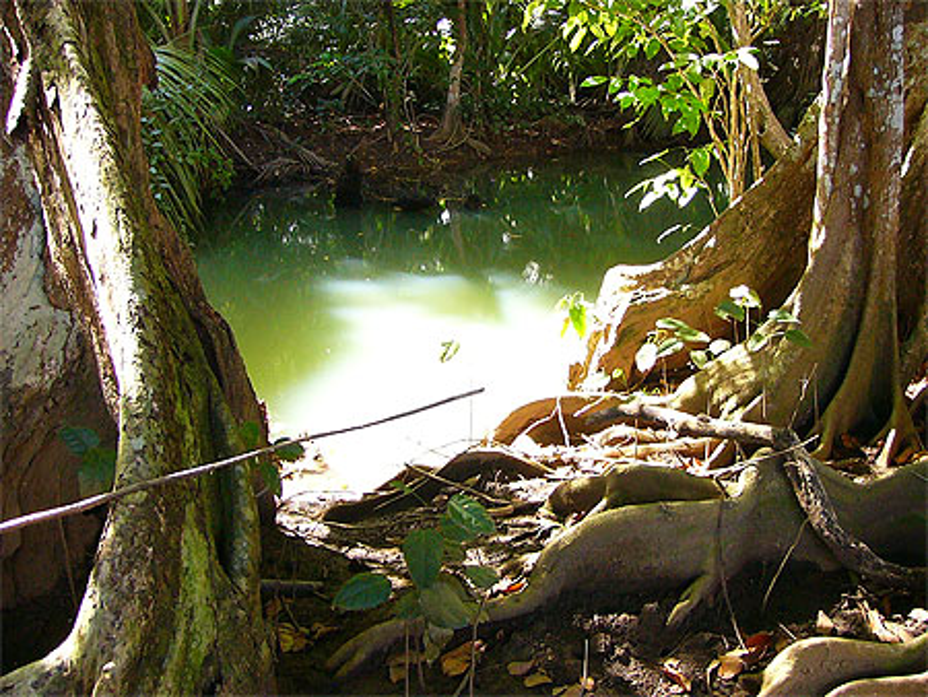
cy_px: 348
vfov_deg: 40.7
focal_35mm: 35
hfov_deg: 52.6
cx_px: 464
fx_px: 939
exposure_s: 1/125
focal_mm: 4.6
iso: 200
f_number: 2.8
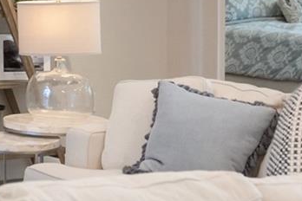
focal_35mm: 161
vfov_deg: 8.5
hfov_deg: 12.2
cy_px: -6
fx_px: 1351
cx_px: -147
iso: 800
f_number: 2.8
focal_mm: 35
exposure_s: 1/320
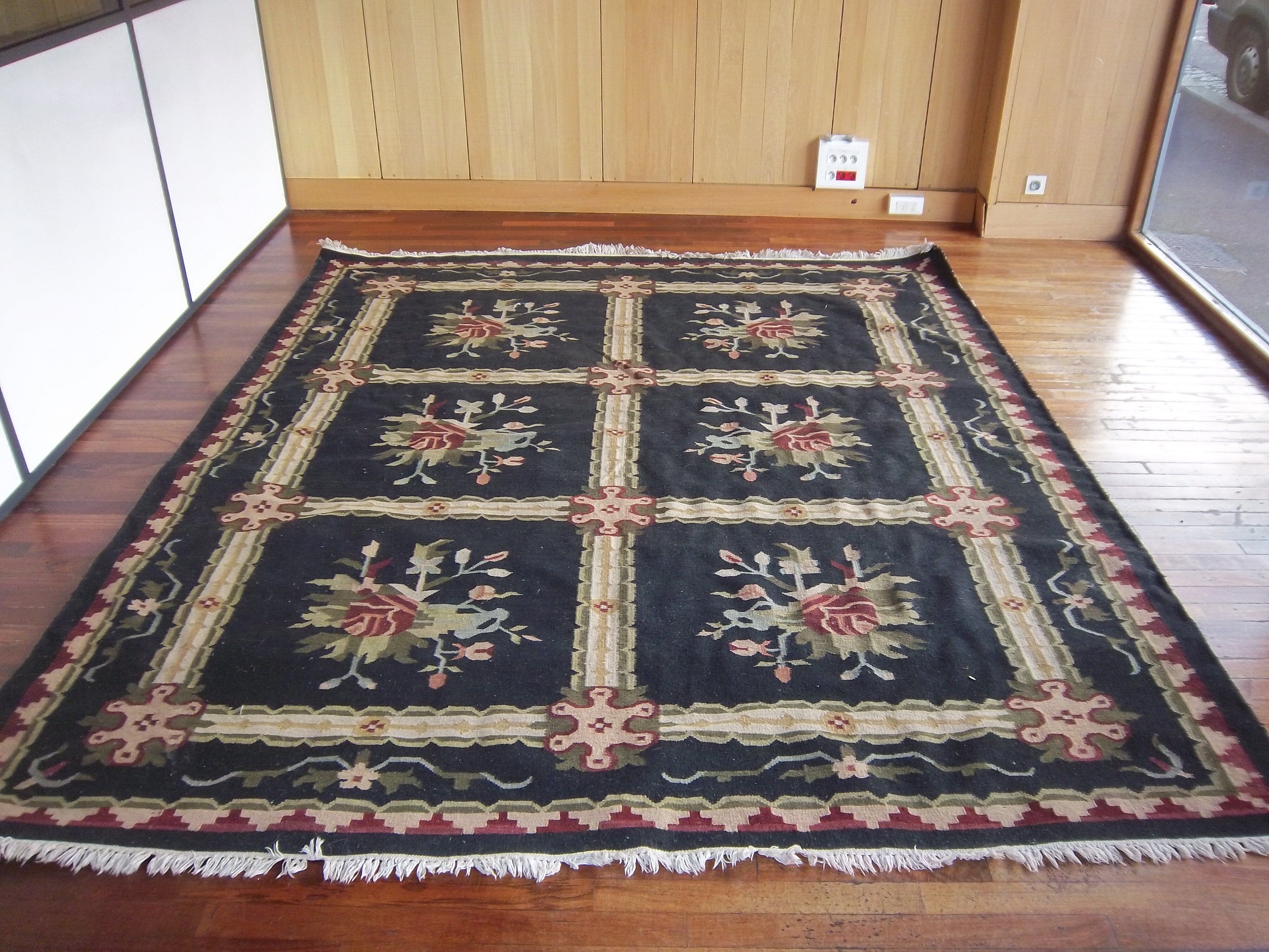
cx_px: 634
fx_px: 1026
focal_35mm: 28
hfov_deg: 63.4
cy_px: 476
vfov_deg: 49.7
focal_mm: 5.1
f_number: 3.5
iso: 160
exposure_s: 1/80
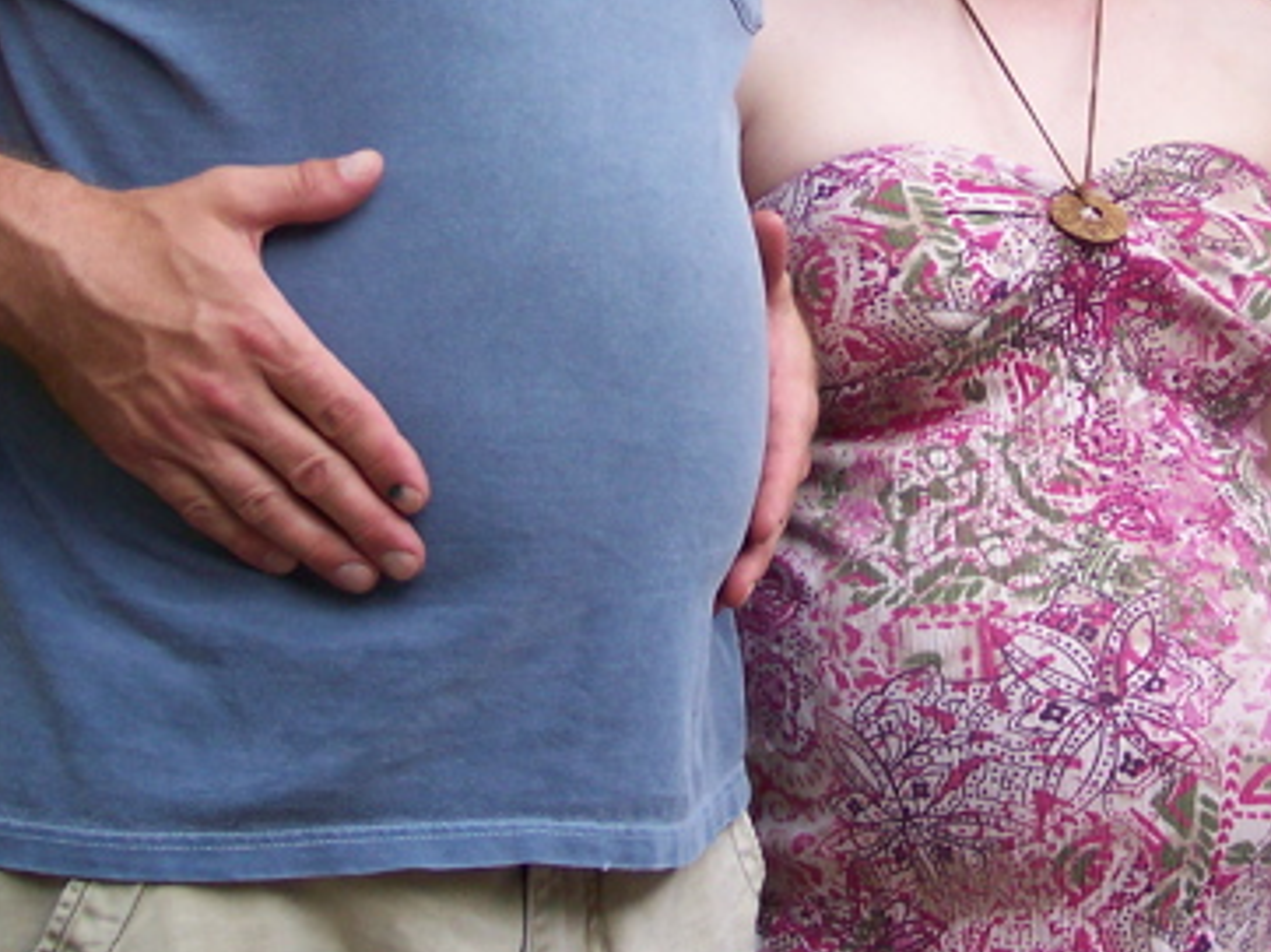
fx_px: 3082
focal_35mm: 84
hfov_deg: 22.9
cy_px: -26
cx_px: 1071
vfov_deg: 17.1
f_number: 2.8
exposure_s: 1/180
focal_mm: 8
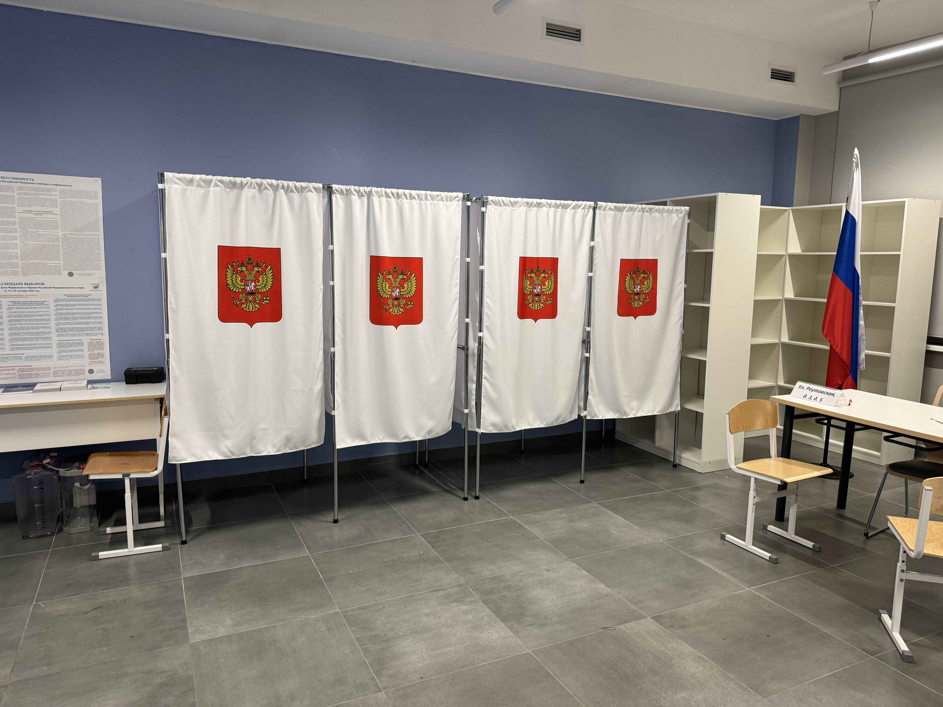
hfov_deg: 71.6
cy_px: 354
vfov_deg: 56.8
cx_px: 472
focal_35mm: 24
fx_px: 654
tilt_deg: -6.3
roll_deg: -0.4
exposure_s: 1/50
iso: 160
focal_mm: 6.76
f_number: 1.78
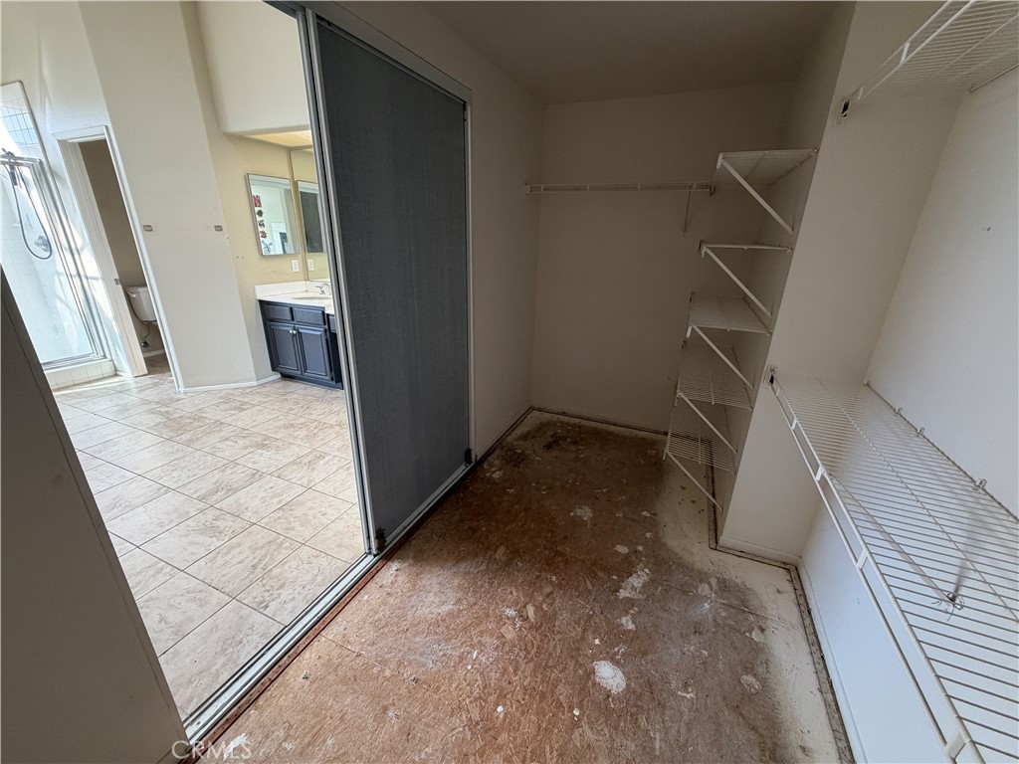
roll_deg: -0.6
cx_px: 510
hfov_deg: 102.1
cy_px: 382
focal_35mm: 14
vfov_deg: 85.7
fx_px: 412
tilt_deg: -19.7
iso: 200
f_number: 2.2
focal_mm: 2.22
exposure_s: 1/120
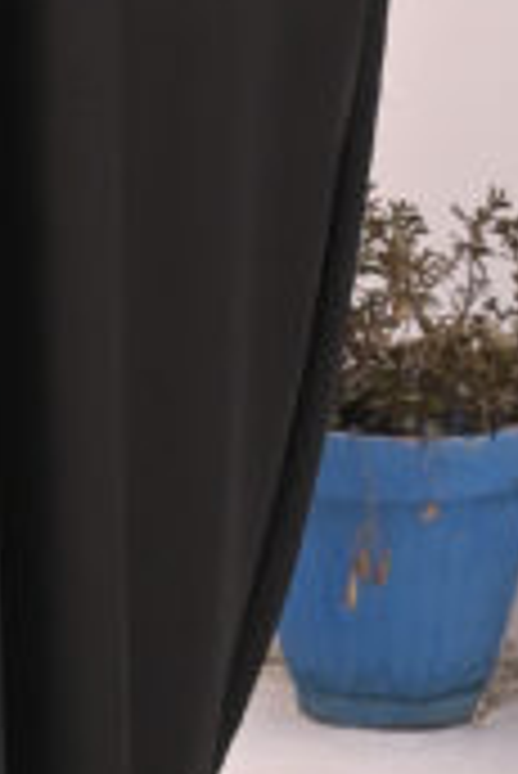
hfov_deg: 4.5
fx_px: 6569
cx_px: -158
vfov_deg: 6.6
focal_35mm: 305
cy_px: -540
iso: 200
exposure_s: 1/200
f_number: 7.1
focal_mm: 50
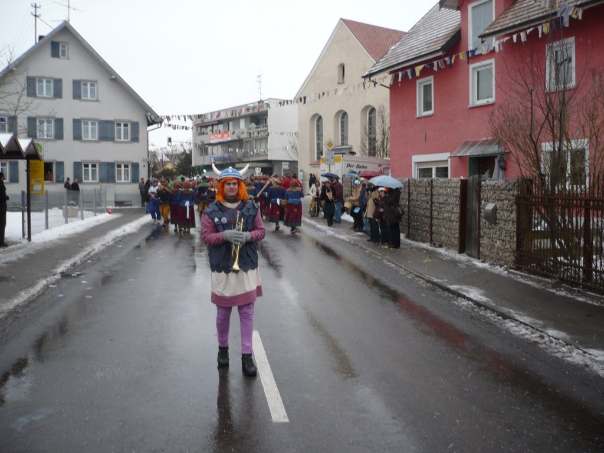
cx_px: 302
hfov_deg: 52.6
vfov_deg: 40.7
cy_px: 226
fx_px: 611
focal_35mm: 35
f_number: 2.8
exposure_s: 1/125
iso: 100
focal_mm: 5.8
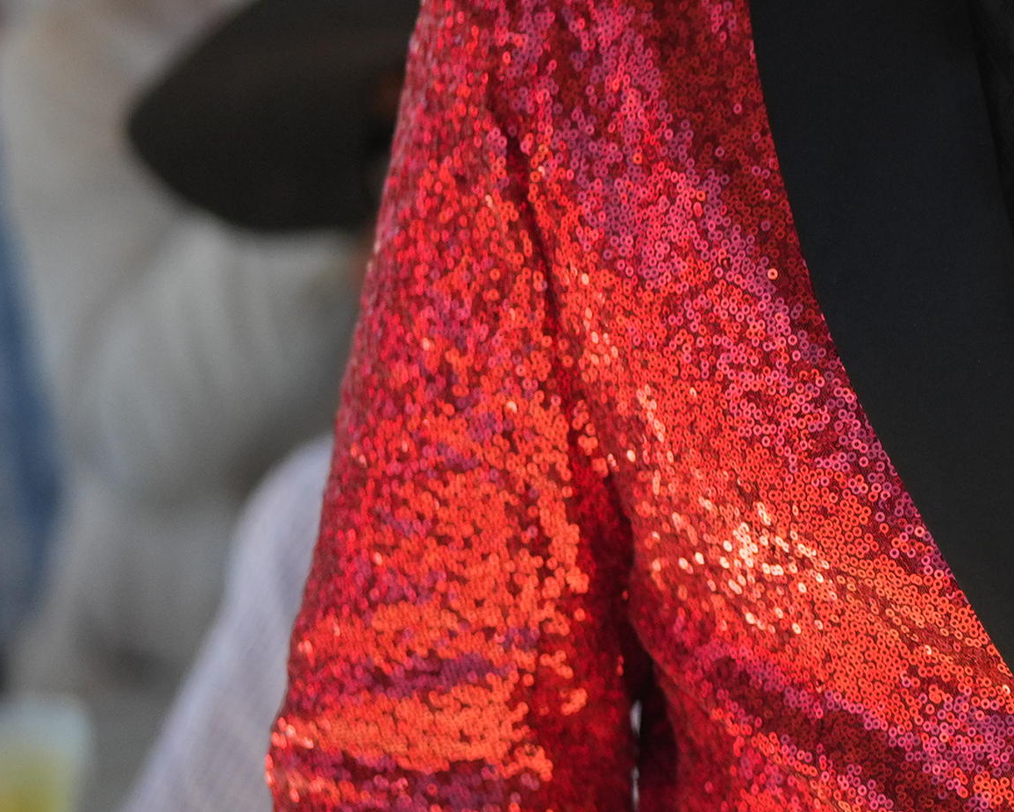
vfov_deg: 7.6
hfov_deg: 9.1
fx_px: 6093
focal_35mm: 203
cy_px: 115
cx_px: 1893
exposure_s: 1/1000
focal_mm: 50
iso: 400
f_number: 1.4
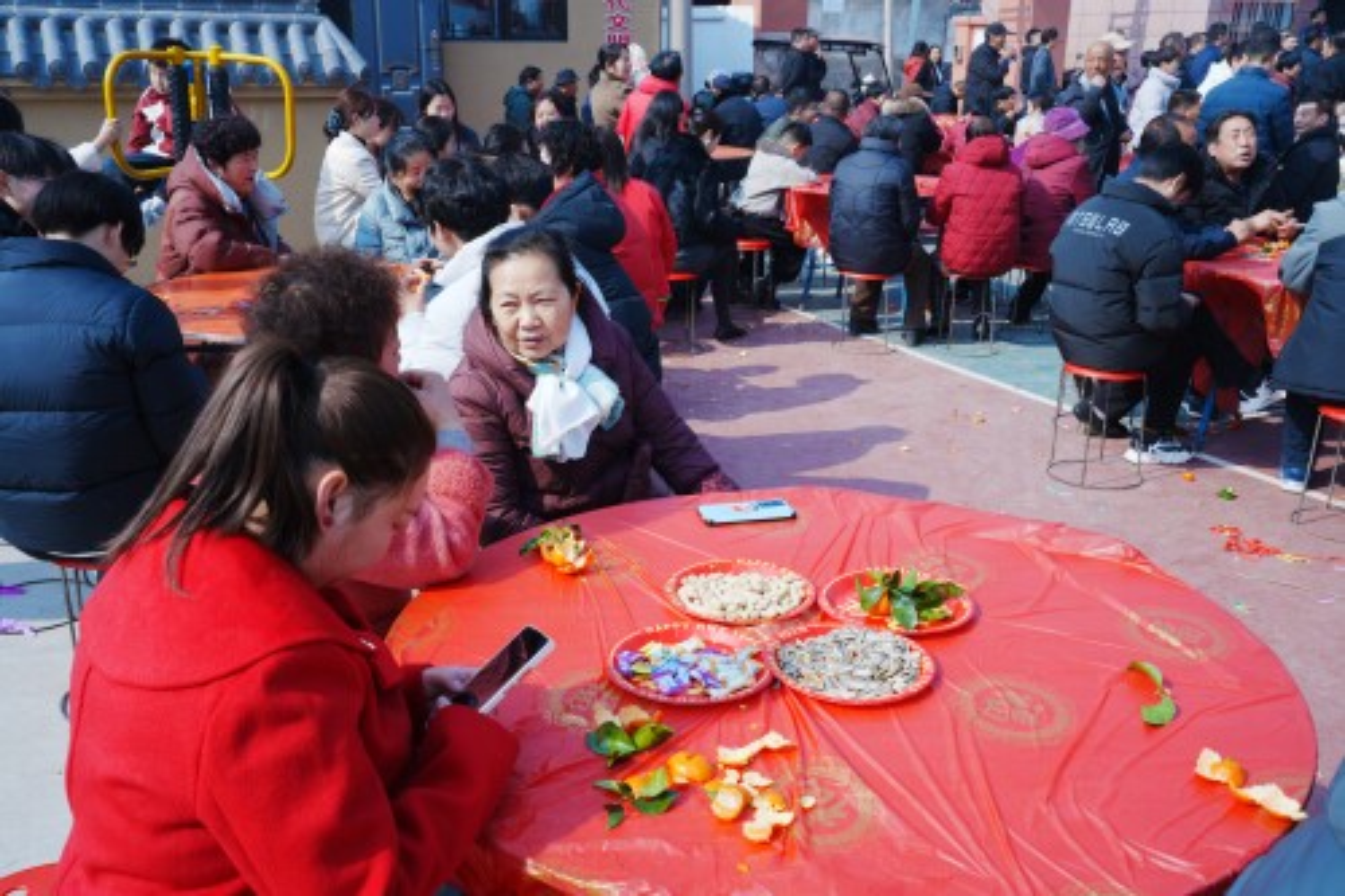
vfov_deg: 41.1
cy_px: 448
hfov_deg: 58.7
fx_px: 1195
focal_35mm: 32
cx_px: 672
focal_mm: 32
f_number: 10
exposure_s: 1/125
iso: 100
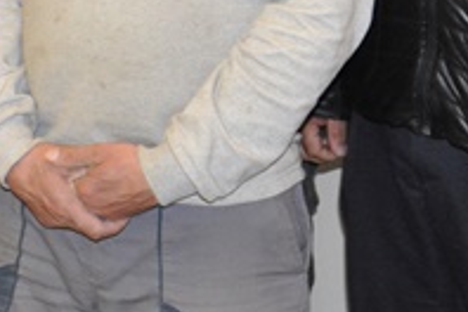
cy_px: -221
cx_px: -45
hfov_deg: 18.1
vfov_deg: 11.7
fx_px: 1417
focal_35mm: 109
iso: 1600
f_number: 5
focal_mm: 18
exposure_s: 1/60
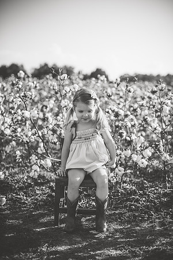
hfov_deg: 27.0
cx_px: 86
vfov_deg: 39.6
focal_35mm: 50
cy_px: 130
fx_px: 360
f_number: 2.2
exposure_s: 1/3200
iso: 160
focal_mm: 50
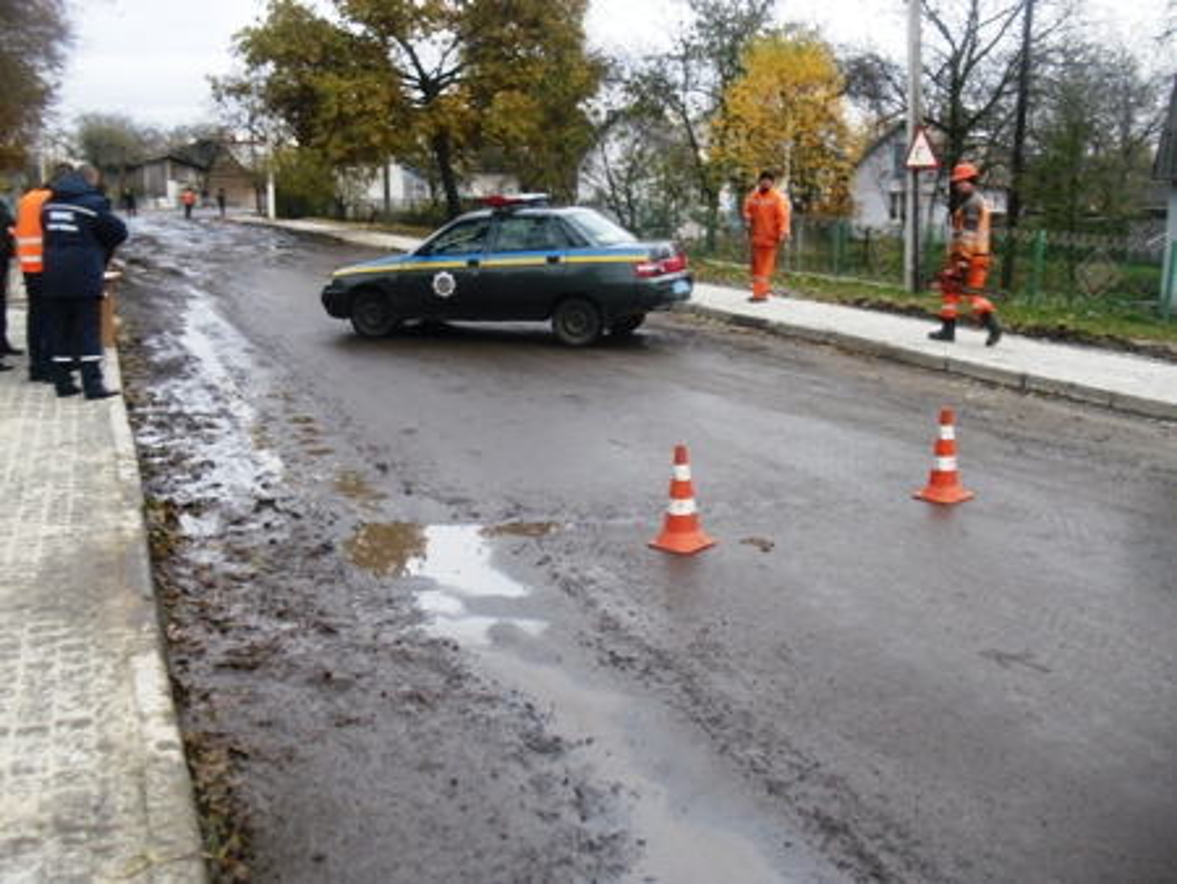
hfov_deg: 51.3
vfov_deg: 39.7
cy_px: 442
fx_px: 1225
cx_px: 588
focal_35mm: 36
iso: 100
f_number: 3.1
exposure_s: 1/60
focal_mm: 6.3
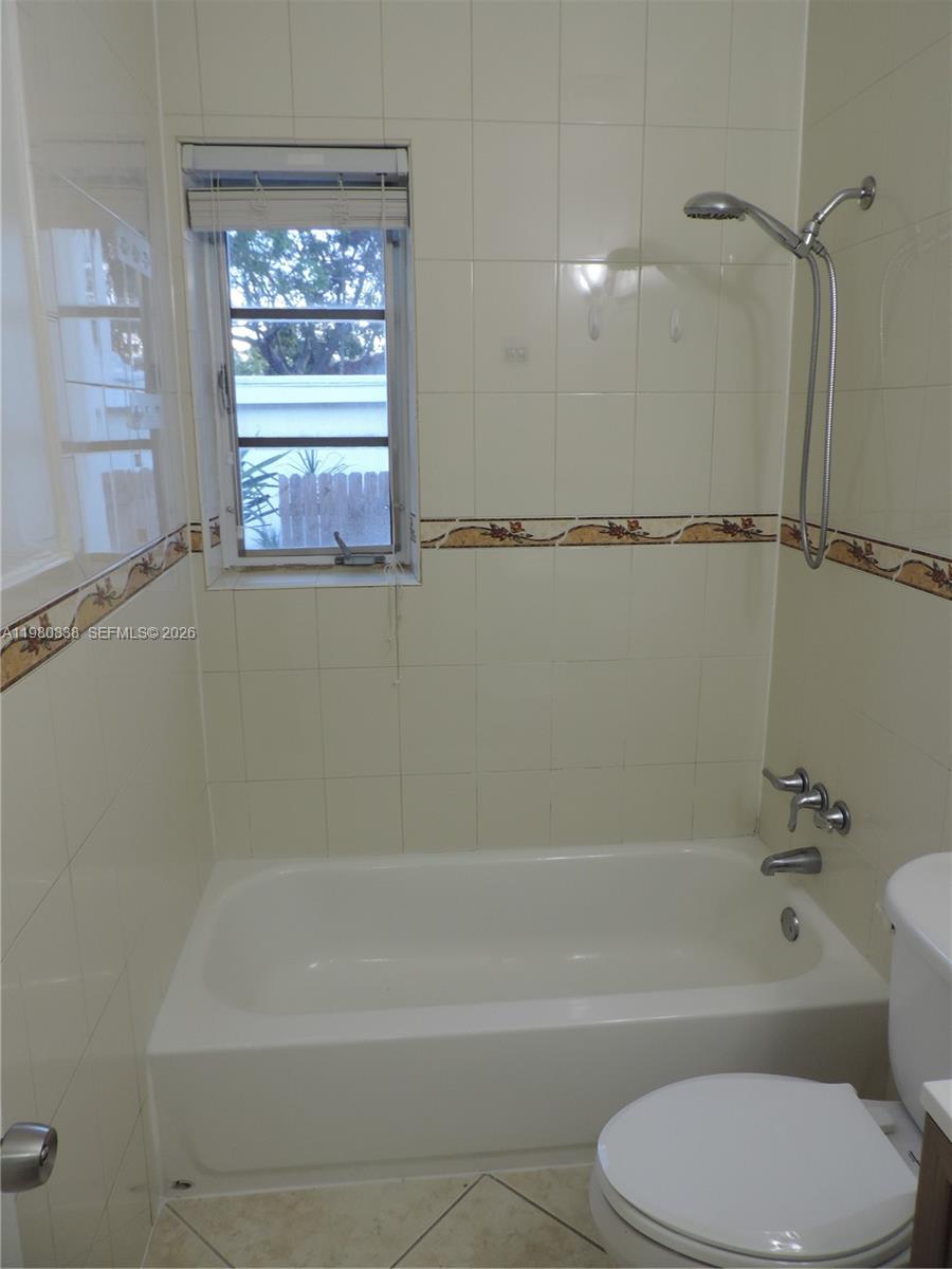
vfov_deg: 71.6
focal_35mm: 24
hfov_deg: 56.8
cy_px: 634
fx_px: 880
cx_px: 476
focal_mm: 4.3
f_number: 3
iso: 125
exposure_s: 1/30
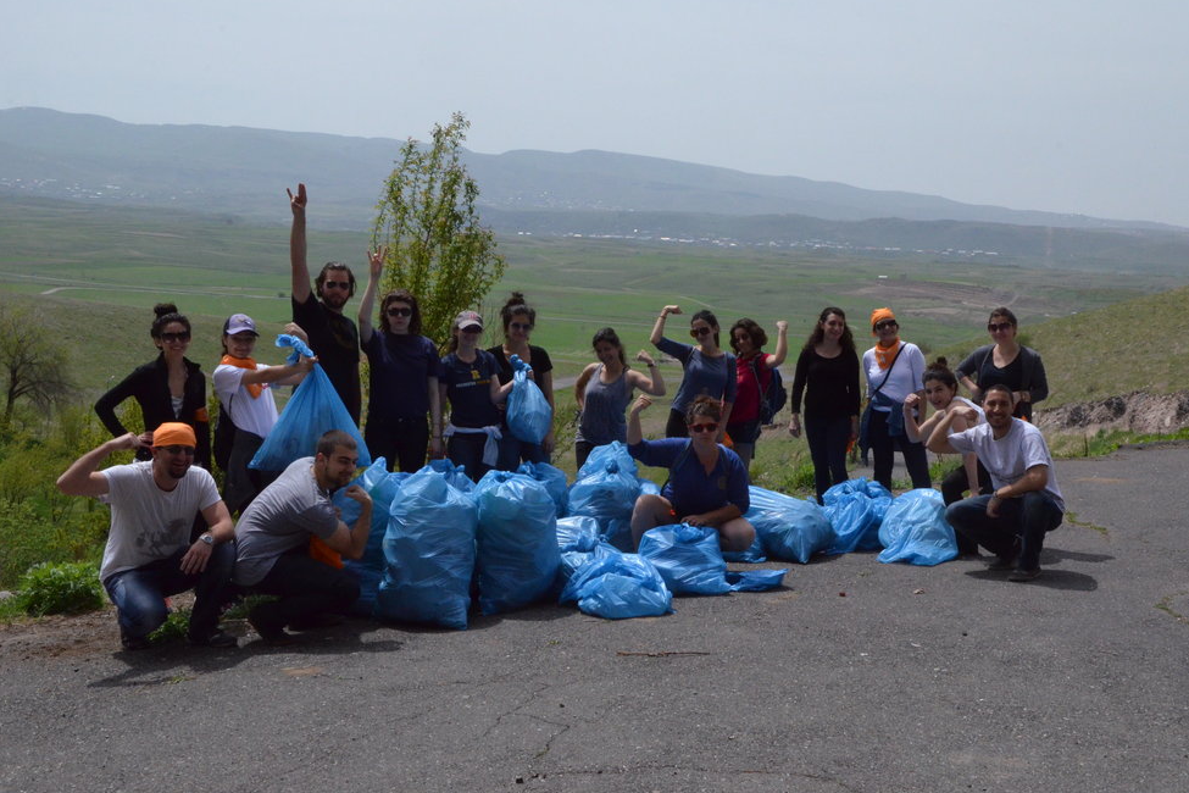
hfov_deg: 44.5
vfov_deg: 30.5
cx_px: 622
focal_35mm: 44
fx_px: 1453
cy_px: 396
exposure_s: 1/1250
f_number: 18
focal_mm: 28
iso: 2500
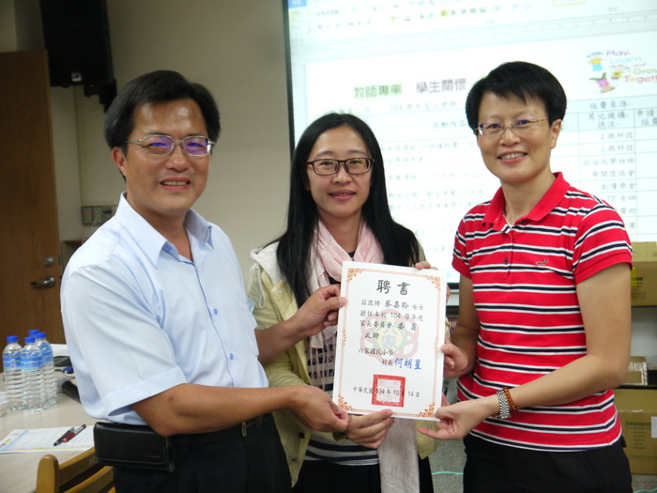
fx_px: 797
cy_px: 246
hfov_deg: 44.8
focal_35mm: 42
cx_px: 328
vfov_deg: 34.3
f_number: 4.3
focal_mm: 21
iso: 640
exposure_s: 1/60
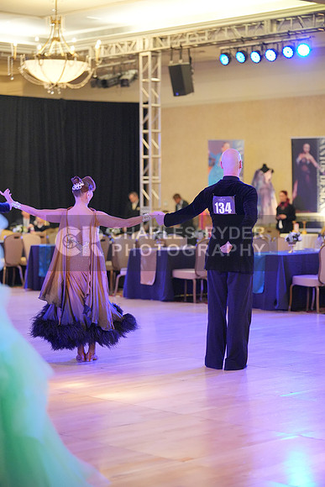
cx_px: 162
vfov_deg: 24.8
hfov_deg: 16.7
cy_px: 244
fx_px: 1110
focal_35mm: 82
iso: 6400
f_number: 2
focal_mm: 82
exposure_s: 1/500
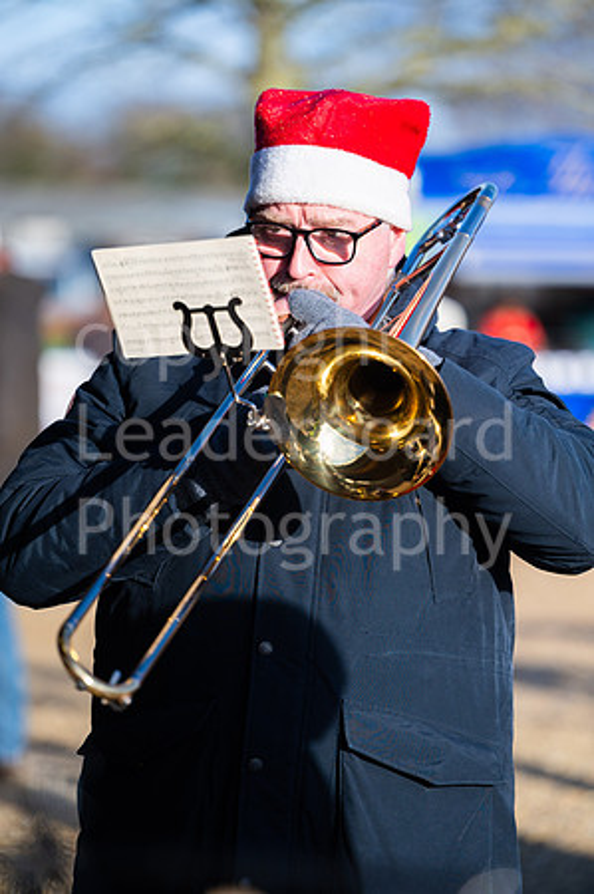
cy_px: 447
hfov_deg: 9.1
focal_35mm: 150
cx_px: 297
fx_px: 3721
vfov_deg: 13.7
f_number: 3.2
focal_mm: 150
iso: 320
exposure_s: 1/3200
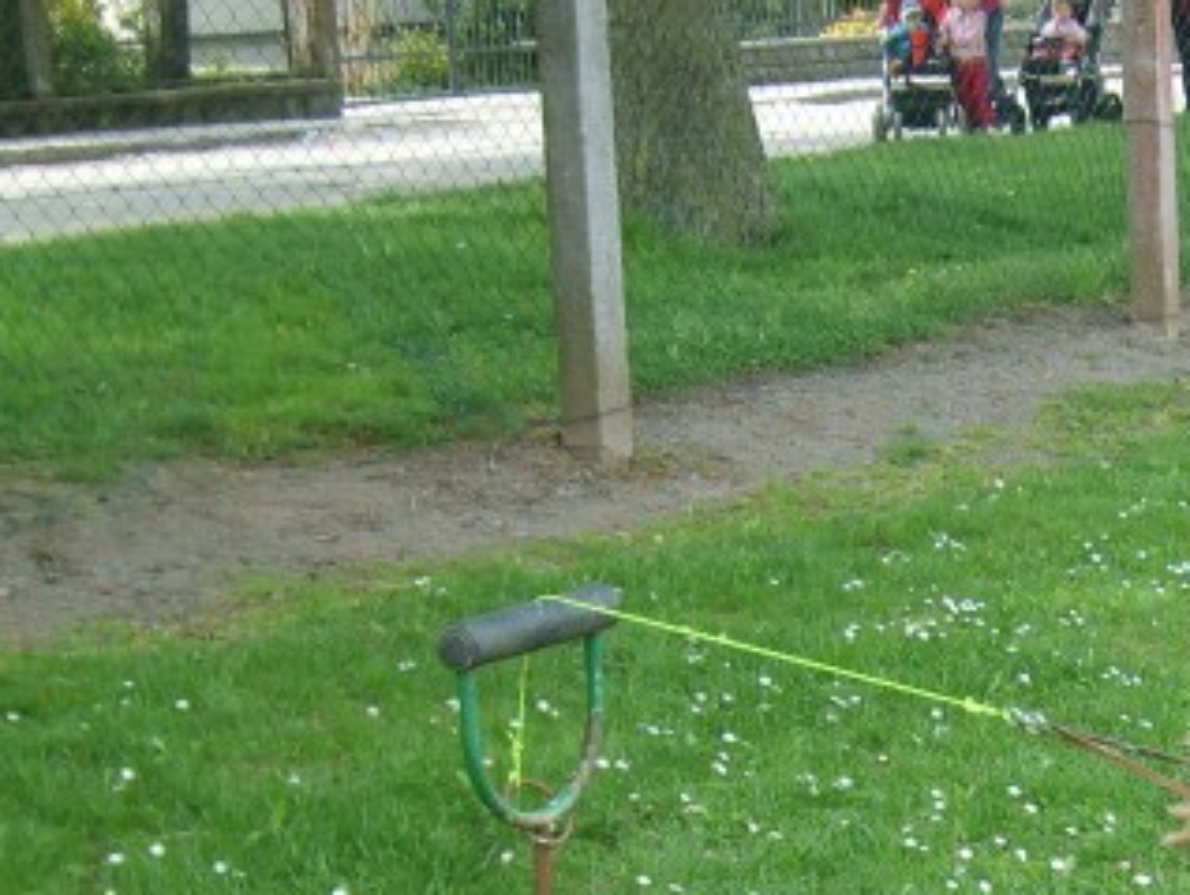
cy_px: 876
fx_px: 3027
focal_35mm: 88
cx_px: 1175
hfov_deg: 21.5
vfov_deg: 16.5
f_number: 2.8
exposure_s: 1/180
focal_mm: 5.8
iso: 50
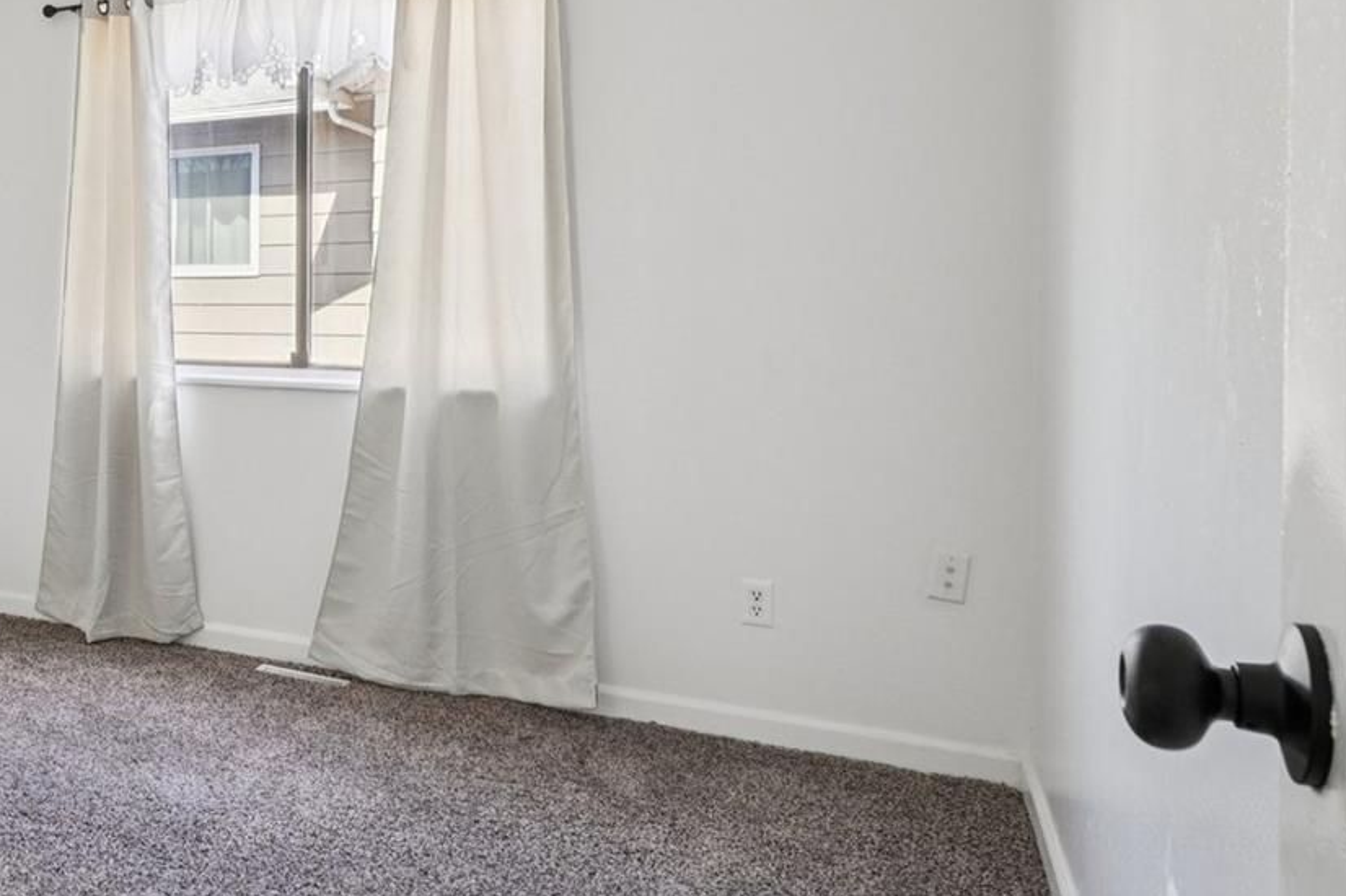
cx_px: 52
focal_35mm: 32
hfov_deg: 49.8
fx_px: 1195
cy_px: 311
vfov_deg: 40.7
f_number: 8
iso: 320
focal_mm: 11
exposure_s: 1/30
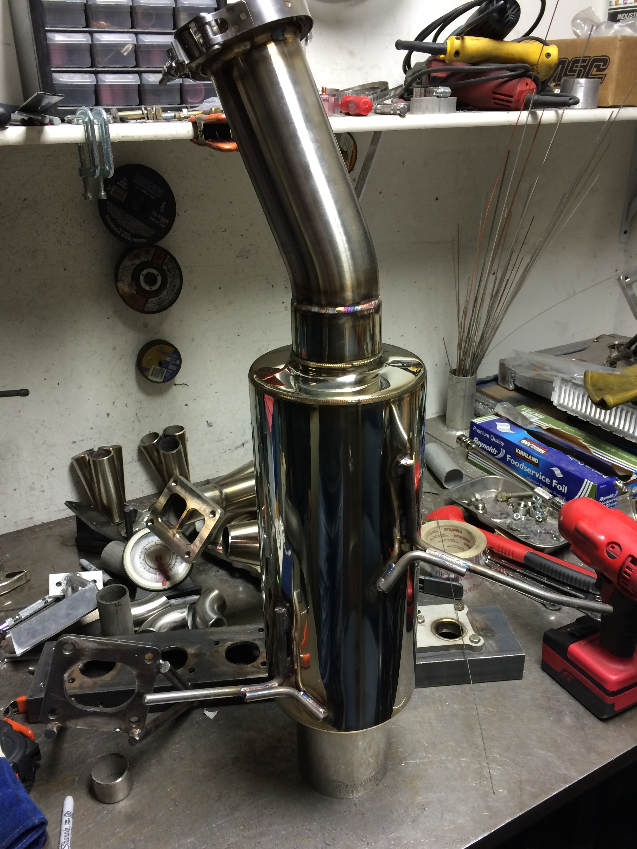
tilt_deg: -24.9
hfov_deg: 48.2
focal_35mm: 29
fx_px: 712
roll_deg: +2.8
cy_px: 424
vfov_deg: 61.7
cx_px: 318
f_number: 2.2
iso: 40
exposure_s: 1/30
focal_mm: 4.15
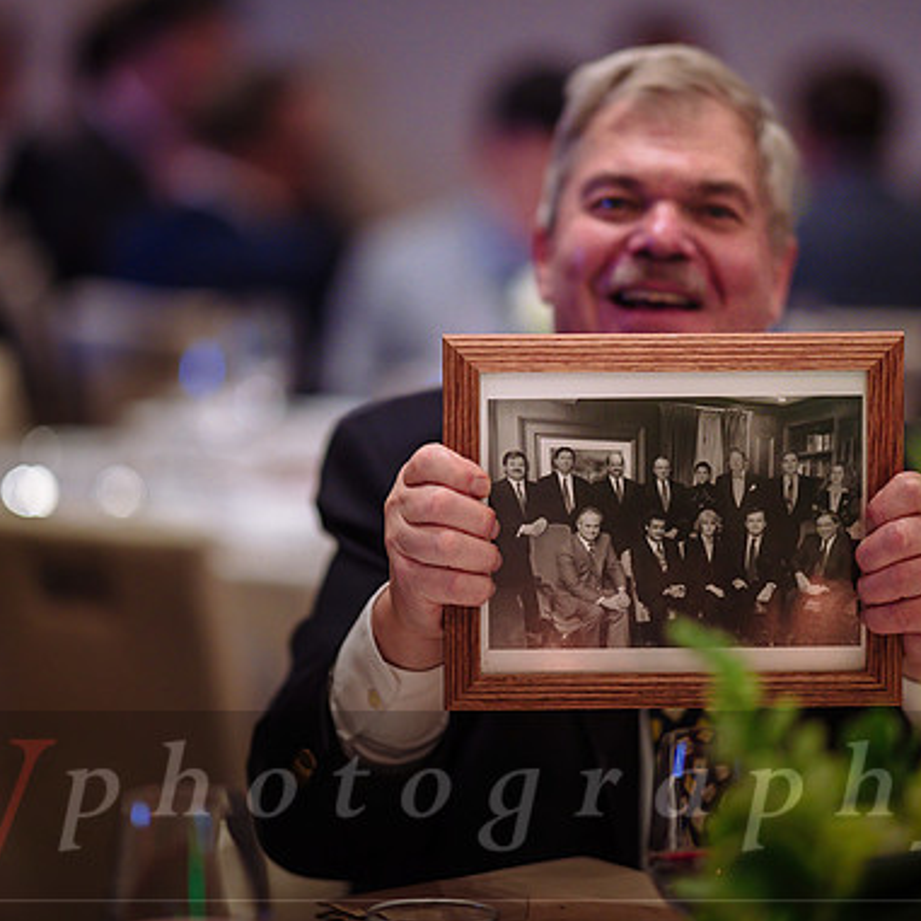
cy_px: 442
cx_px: 452
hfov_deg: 12.1
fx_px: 4335
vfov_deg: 12.1
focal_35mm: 144
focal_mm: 105
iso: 1600
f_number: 1.4
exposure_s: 1/200
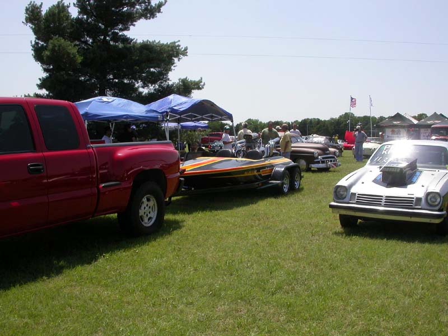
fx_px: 492
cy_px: 168
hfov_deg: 49.0
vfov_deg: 37.7
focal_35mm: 38
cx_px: 224
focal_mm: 7.85
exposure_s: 1/353
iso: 100
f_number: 7.5
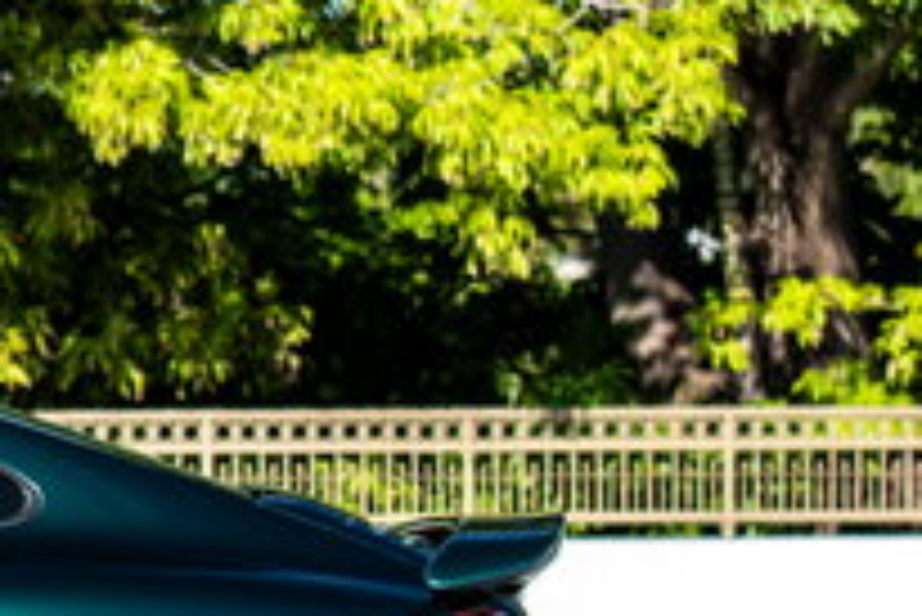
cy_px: 603
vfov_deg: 3.9
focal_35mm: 349
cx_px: -693
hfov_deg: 5.8
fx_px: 8944
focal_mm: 70
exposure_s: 1/320
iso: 100
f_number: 4
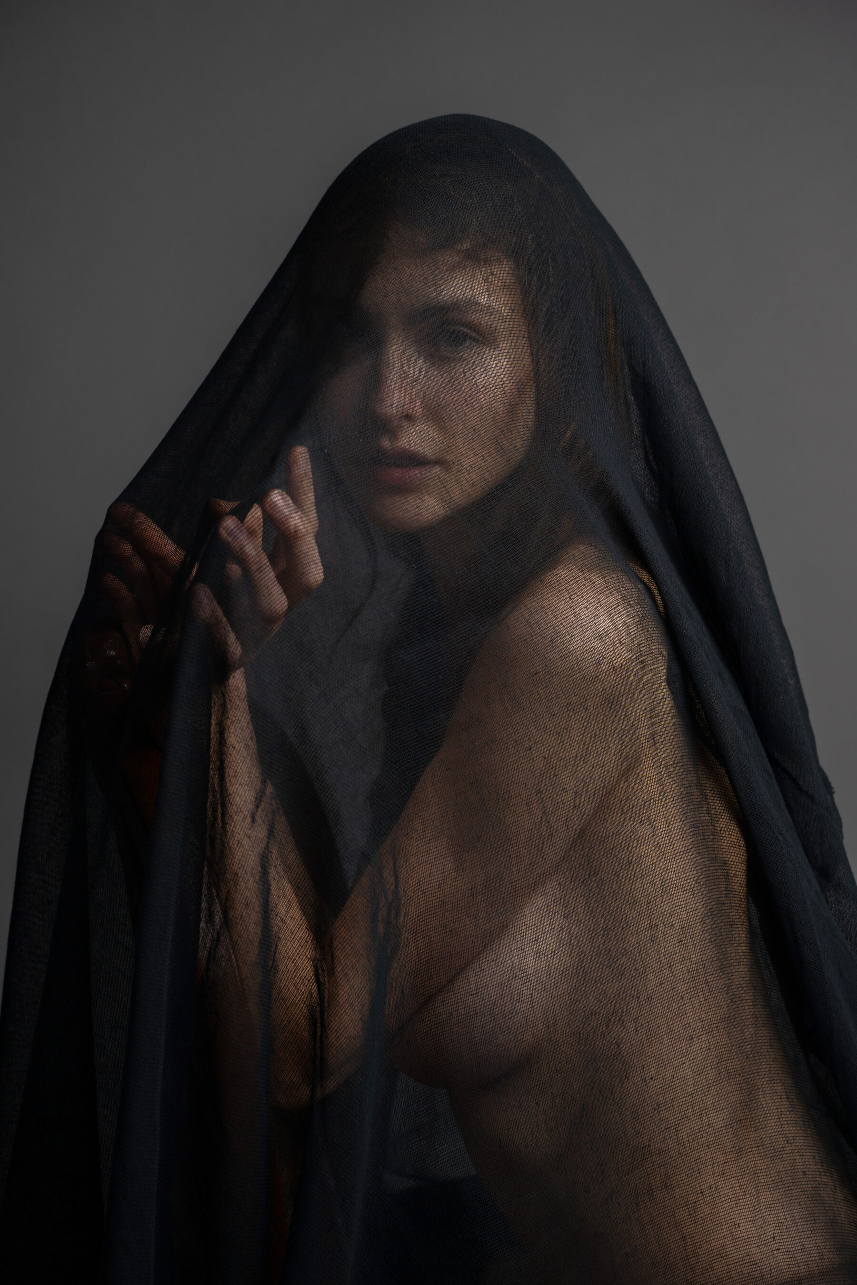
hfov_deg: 18.2
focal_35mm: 75
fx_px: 2678
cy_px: 642
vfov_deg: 27.0
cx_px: 428
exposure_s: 1/100
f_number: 7.1
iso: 160
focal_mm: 75
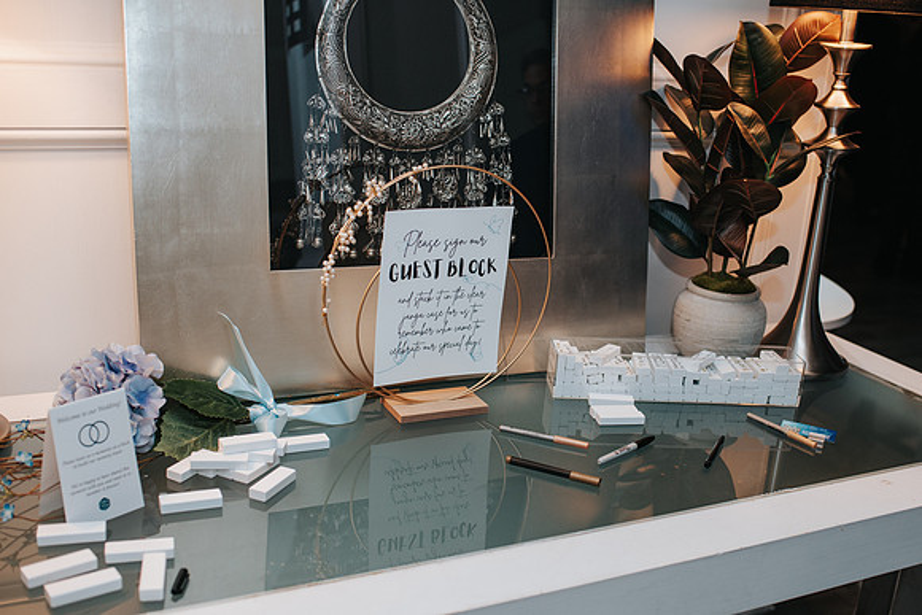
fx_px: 1029
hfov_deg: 48.2
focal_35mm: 40
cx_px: 493
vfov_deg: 33.3
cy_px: 329
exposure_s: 1/200
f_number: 2.8
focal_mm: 35
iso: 800
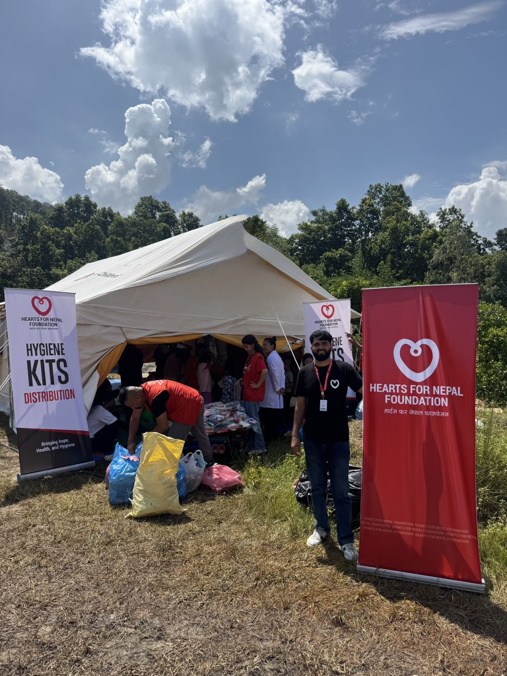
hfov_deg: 56.8
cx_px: 254
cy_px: 338
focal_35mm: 24
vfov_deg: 71.6
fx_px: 469
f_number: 1.78
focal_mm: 6.76
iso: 80
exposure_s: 1/7092
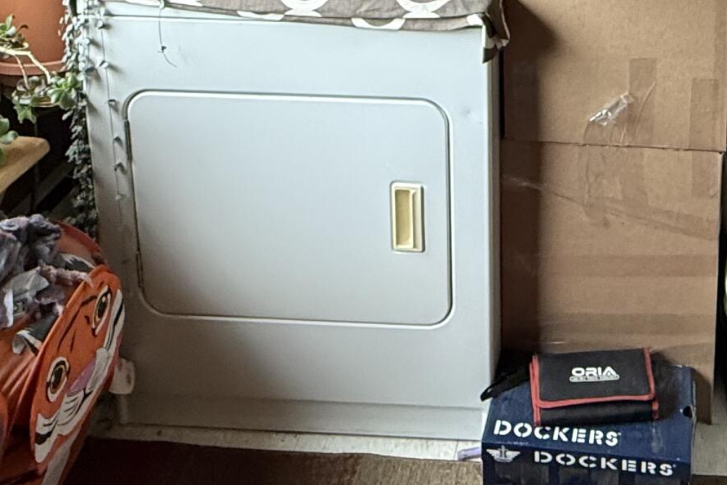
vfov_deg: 23.4
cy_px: -192
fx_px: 989
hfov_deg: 38.7
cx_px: 587
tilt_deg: -12.5
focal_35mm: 49
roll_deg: -0.8
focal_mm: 2.22
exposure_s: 1/69
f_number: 2.2
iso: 320
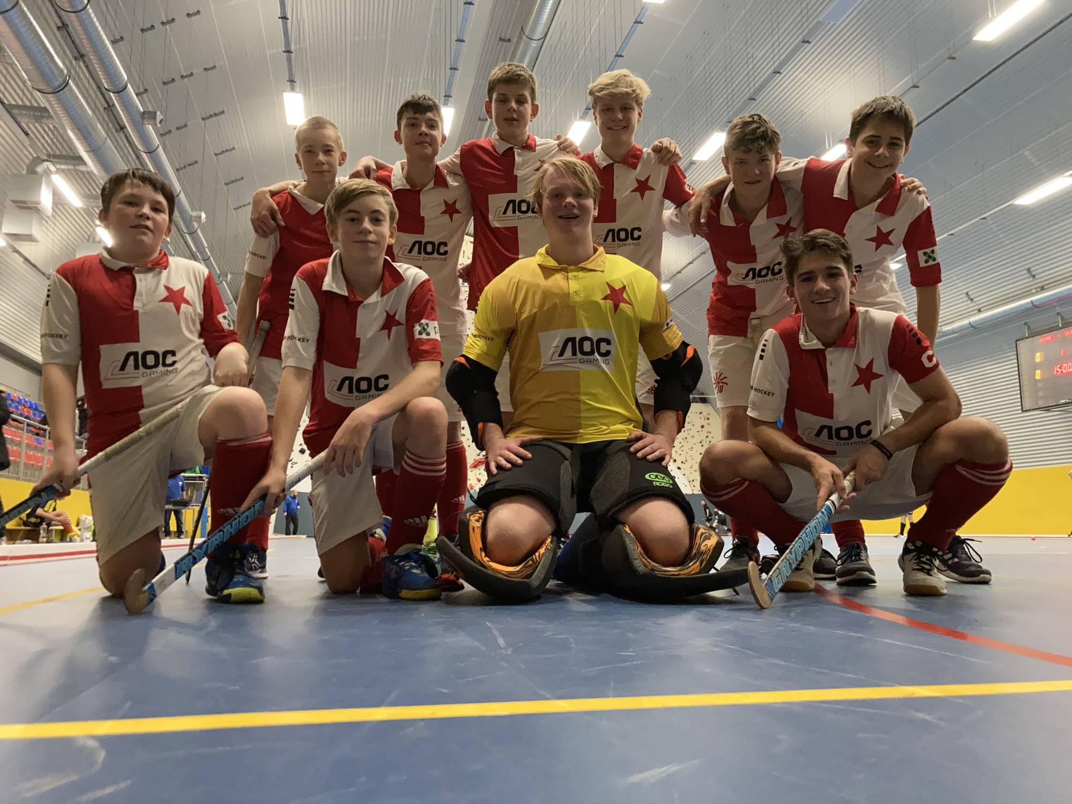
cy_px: 402
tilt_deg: +8.5
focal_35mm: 28
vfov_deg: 49.7
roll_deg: +0.5
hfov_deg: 63.4
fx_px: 867
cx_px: 536
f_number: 1.8
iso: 320
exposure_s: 1/51
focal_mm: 3.99
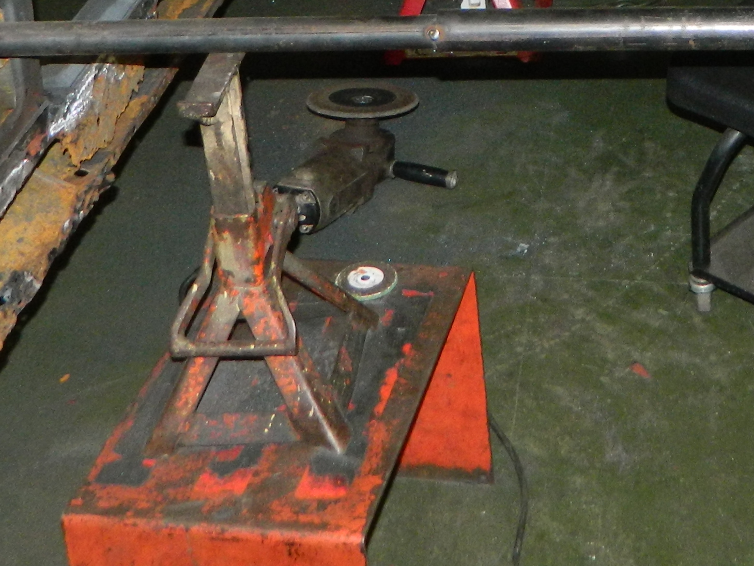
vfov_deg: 18.7
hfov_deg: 25.5
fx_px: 1612
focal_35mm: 74
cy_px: -130
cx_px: 679
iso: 220
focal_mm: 4.5
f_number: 3.1
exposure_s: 1/30
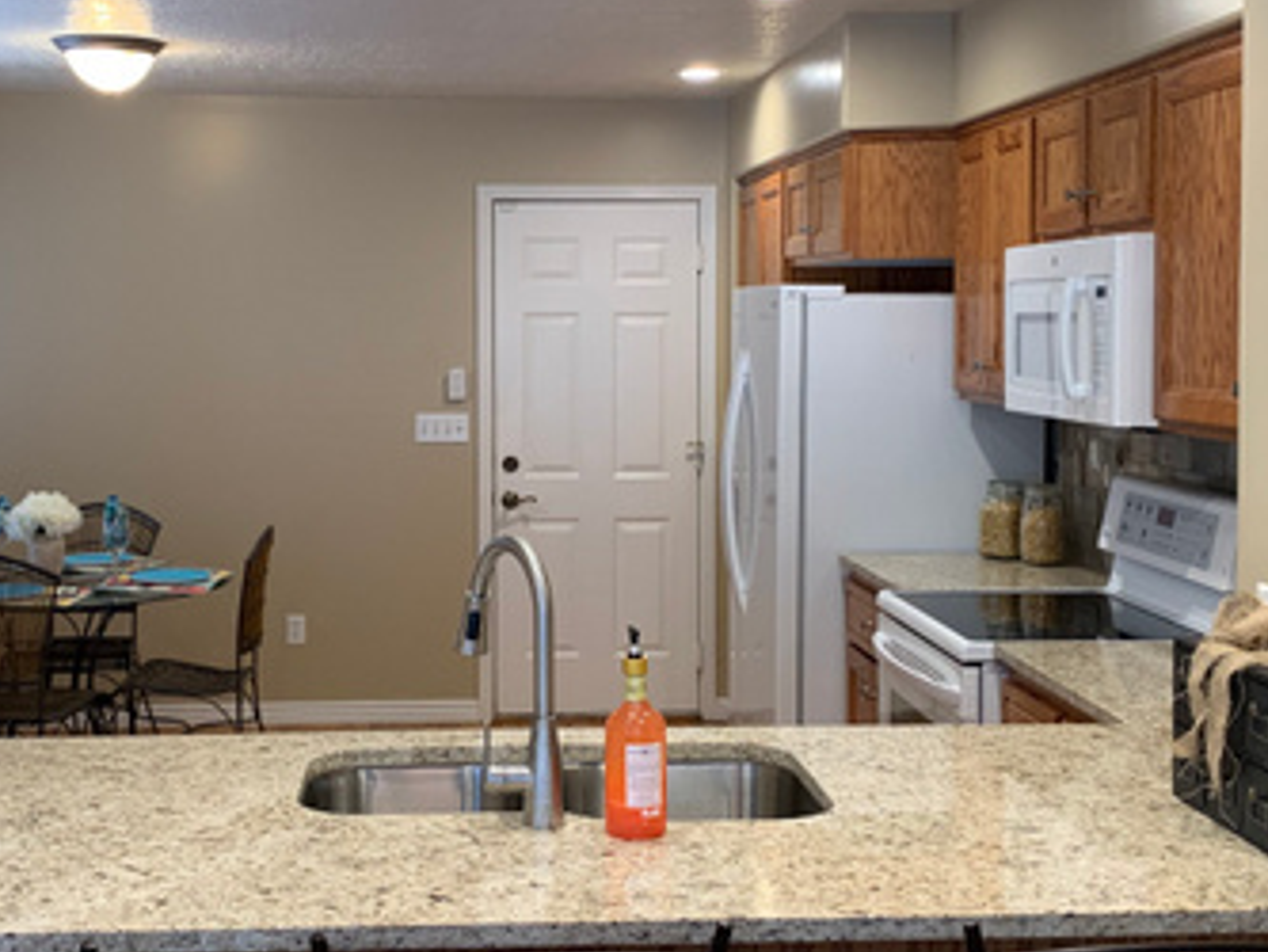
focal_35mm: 50
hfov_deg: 38.1
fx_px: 1832
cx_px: 548
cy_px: 404
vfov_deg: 29.1
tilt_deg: -3.1
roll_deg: +0.3
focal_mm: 4.25
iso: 125
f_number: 1.8
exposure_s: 1/60
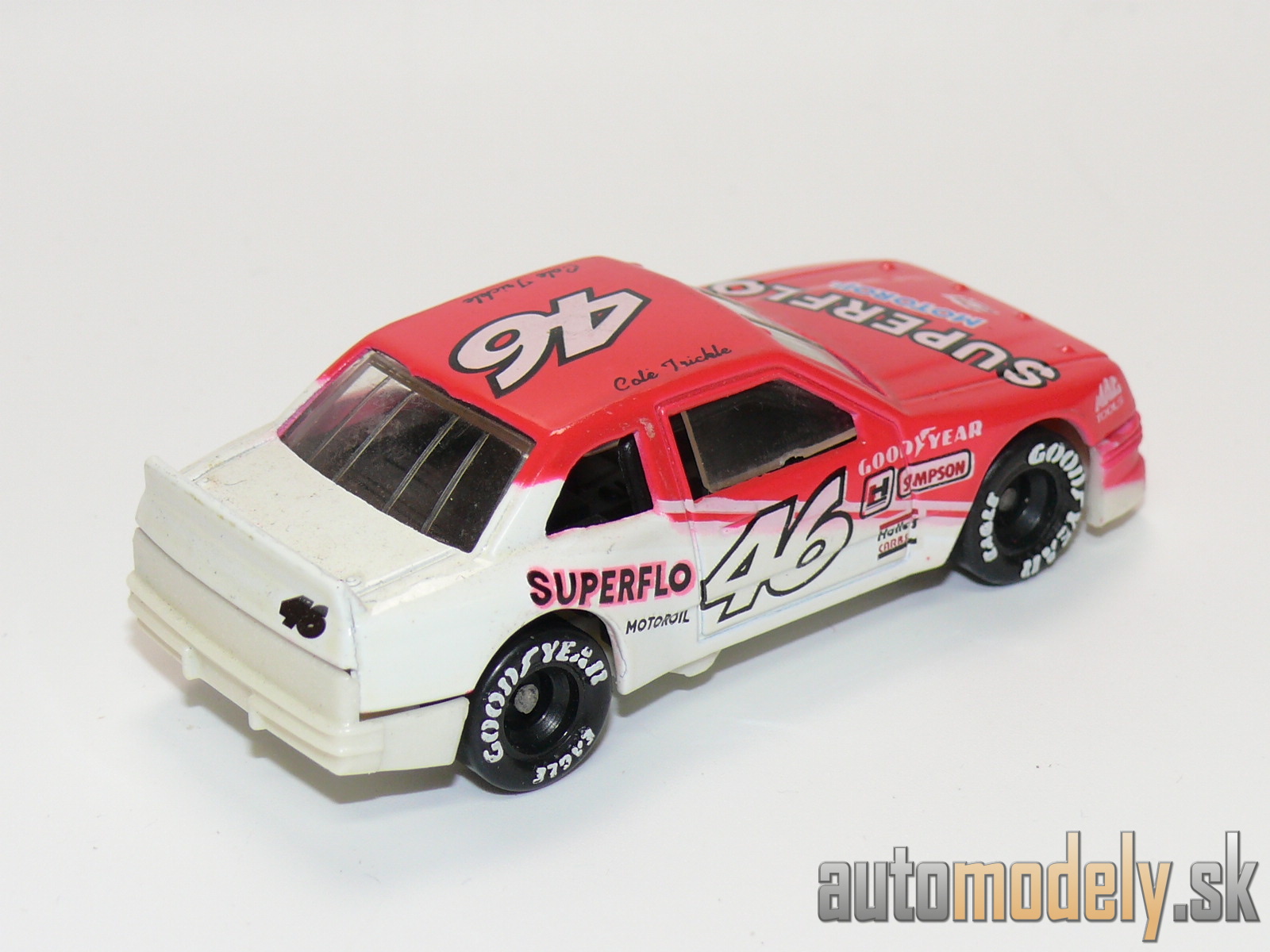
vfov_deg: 14.1
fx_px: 3852
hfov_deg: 18.7
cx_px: 635
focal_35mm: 105
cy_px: 476
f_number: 4
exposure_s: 1/30
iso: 100
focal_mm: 13.7
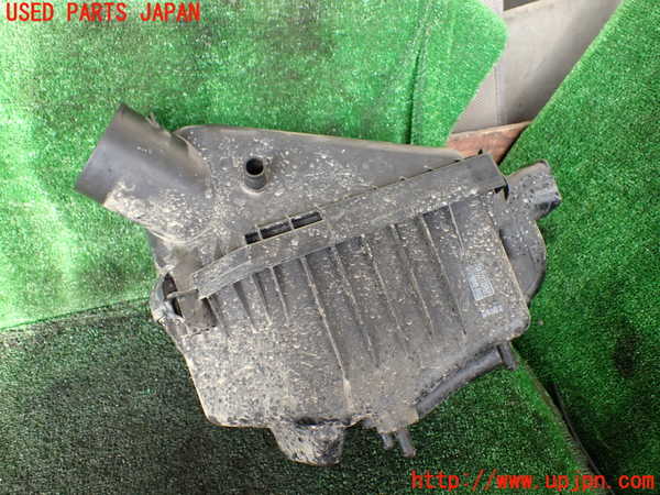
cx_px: 330
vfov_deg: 46.8
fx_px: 572
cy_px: 248
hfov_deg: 60.0
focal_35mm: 30
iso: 320
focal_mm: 5.4
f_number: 2.3
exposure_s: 1/125
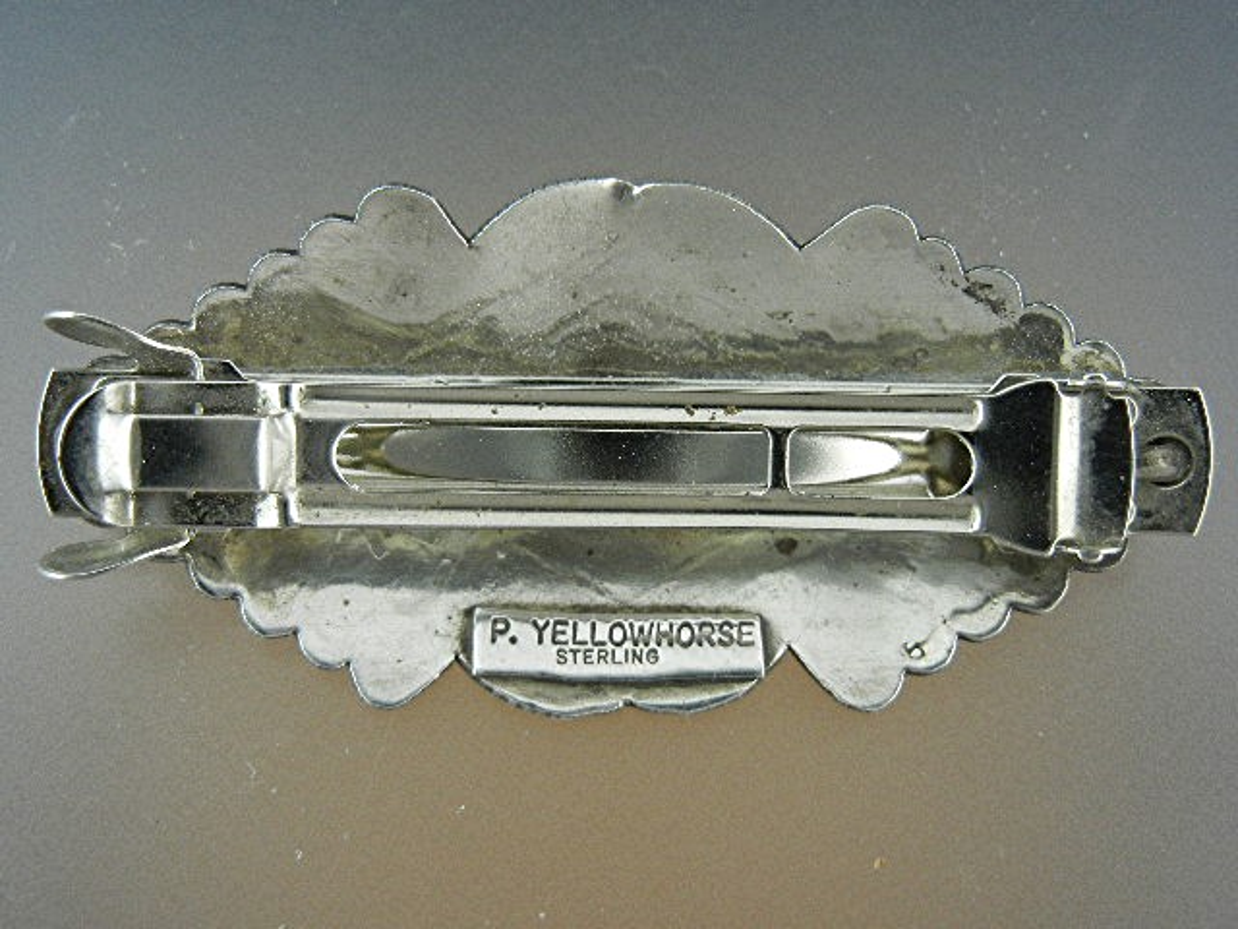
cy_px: 464
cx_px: 619
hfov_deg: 36.8
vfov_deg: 28.0
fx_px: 1860
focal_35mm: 52
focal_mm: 9.3
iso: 400
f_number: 3.9
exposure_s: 1/20.1
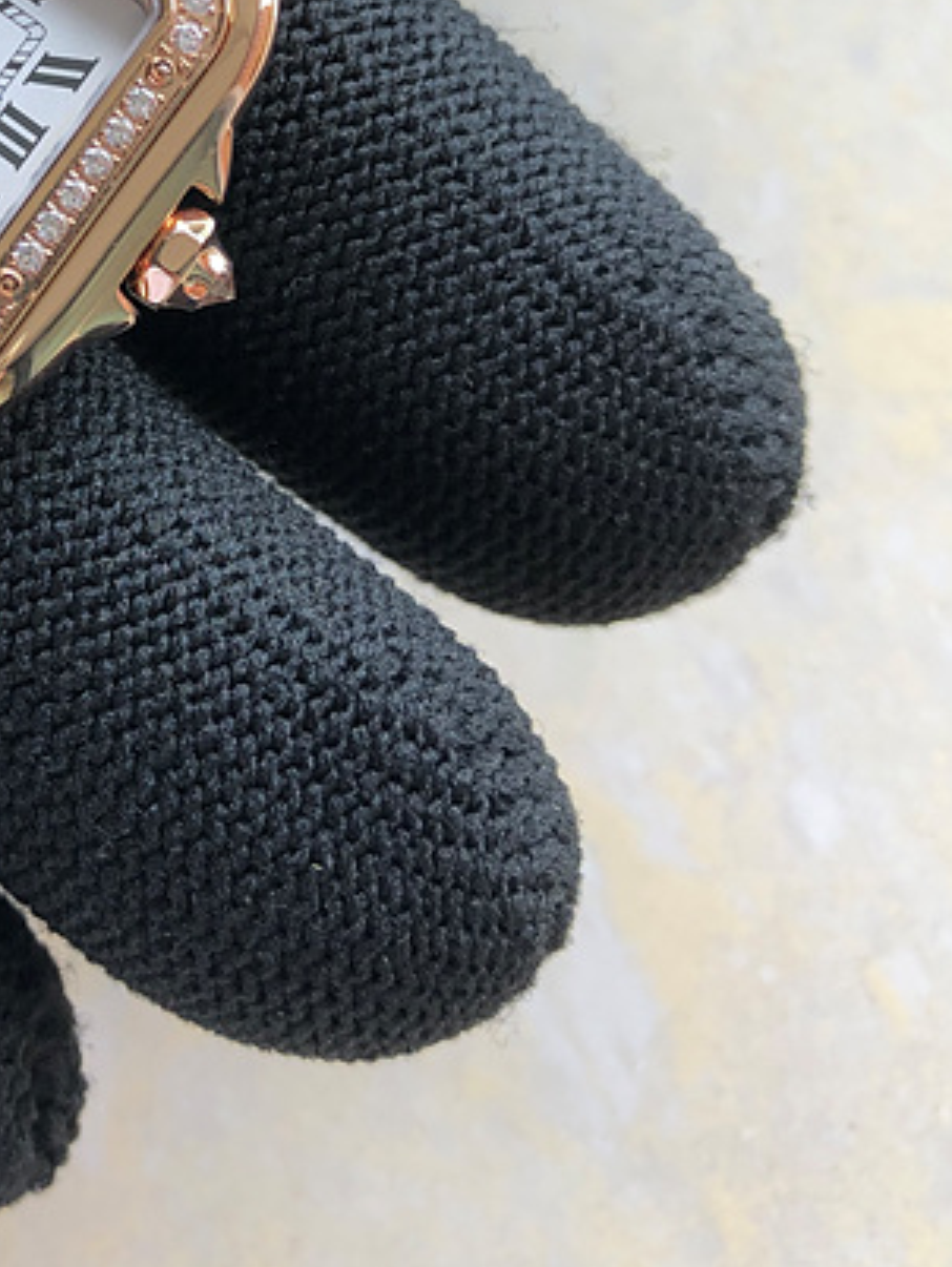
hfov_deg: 21.3
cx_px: -126
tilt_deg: -77.4
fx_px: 2381
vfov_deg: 28.4
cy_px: 65
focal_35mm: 65
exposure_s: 1/120
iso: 25
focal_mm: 4
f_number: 1.8
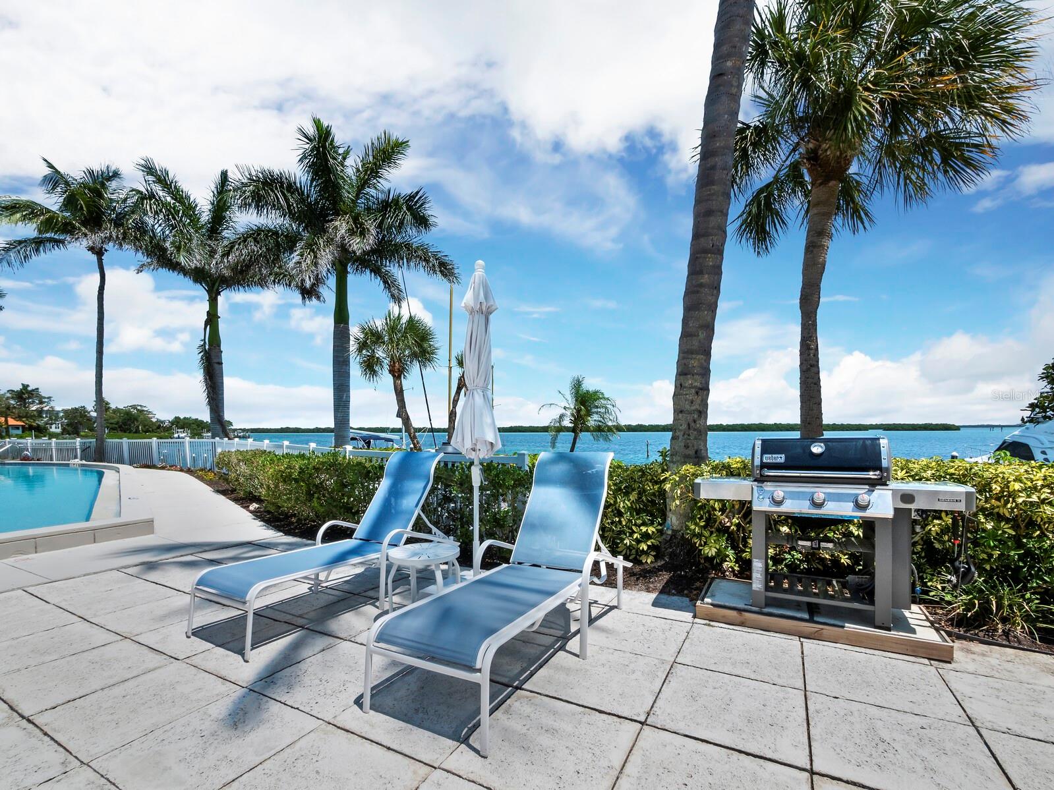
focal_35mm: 14
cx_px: 527
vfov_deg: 85.7
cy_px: 395
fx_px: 426
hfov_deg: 102.1
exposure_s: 1/250
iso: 400
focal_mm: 7
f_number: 10
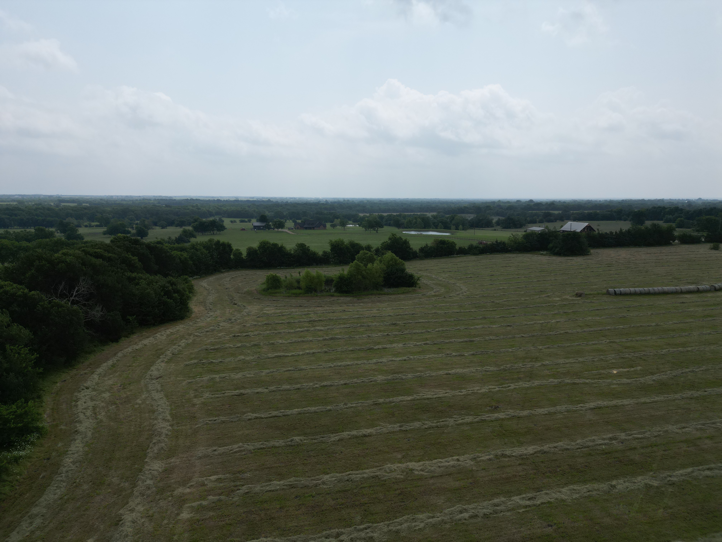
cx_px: 361
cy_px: 271
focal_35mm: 24
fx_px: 501
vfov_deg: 56.8
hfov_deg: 71.6
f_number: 1.7
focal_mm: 6.72
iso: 100
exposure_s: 1/4000
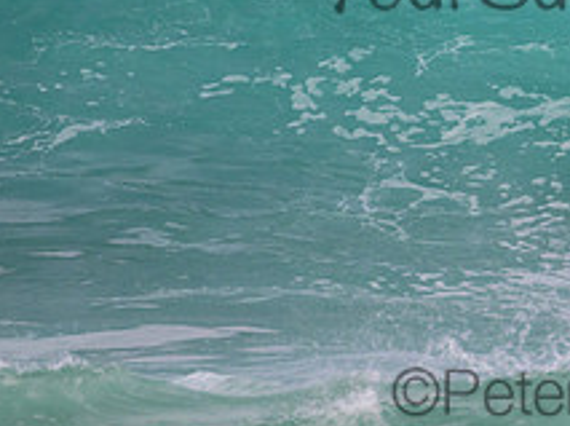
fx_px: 34505
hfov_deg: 0.9
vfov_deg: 0.7
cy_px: -52
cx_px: 599
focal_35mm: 2099
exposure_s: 1/2000
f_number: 11
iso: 1000
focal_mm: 800
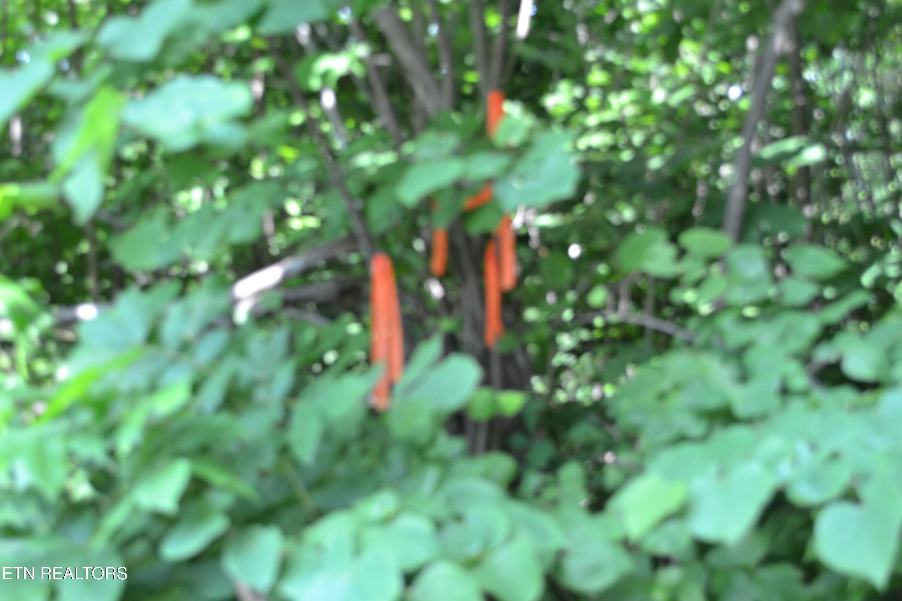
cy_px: 300
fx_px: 1315
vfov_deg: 25.8
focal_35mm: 52
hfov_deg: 37.9
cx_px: 451
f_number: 5
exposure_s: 1/80
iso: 400
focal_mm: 35
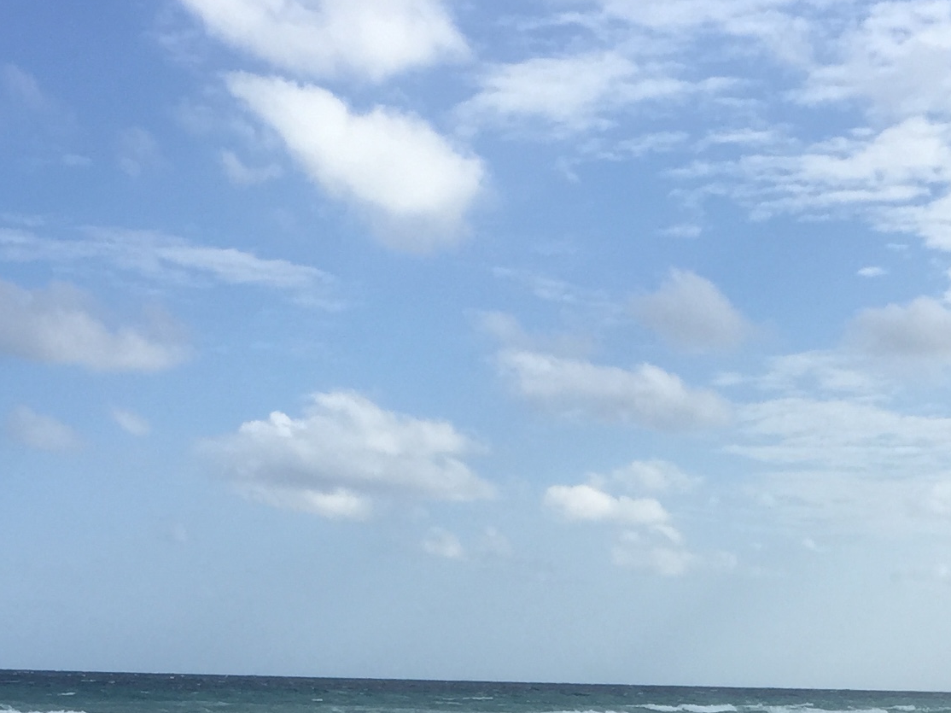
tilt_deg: -7.2
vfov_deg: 16.4
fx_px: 2335
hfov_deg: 23.0
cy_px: 920
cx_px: 516
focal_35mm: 85
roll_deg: -2.9
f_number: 2.2
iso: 32
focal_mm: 4.15
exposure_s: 1/2198
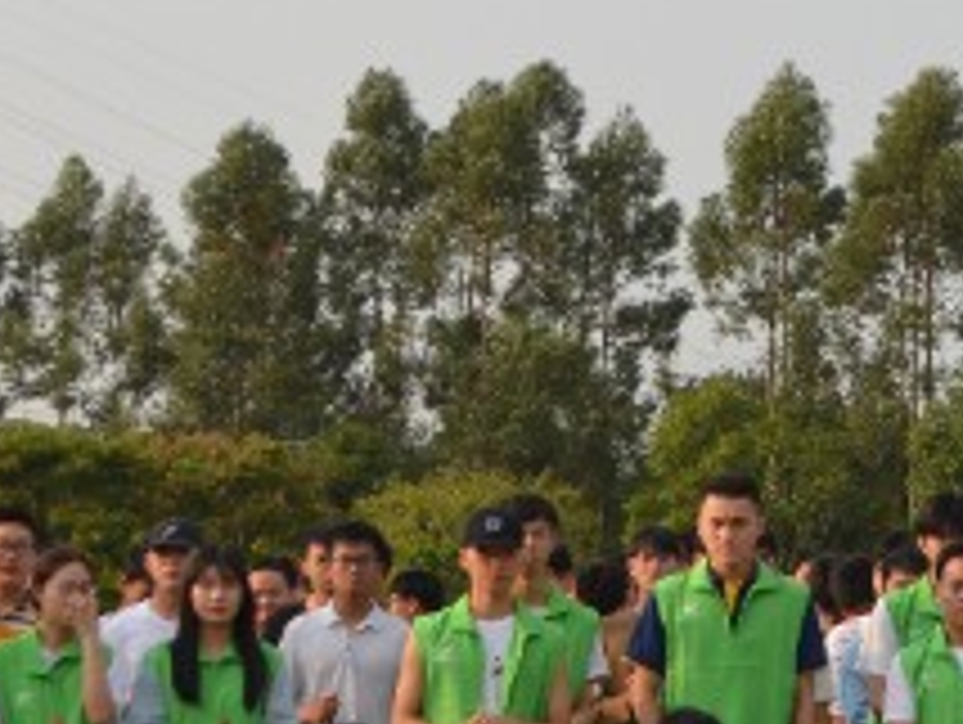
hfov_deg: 12.0
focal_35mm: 161
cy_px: 223
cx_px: 1080
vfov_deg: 9.2
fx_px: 4484
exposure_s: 1/1250
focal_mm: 30
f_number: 5.6
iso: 400
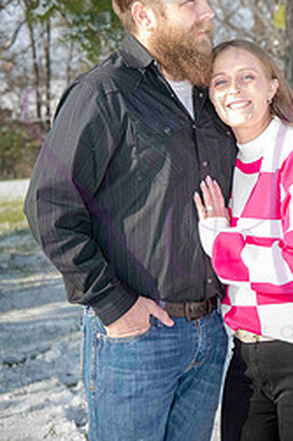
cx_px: 235
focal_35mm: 122
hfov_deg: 11.2
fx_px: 1491
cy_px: 107
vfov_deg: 16.7
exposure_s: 1/1000
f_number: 6.3
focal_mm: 68
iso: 800
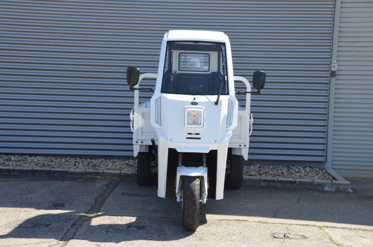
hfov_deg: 37.9
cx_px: 186
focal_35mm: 52
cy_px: 124
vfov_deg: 25.6
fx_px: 543
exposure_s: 1/250
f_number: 8
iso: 180
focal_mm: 35
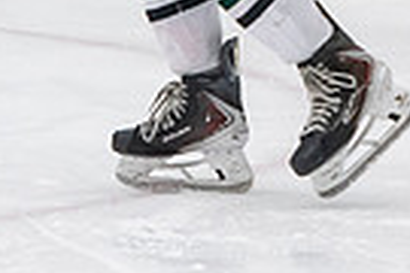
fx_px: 9475
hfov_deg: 2.5
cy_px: -315
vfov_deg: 1.6
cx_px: 216
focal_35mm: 832
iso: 2000
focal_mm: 140
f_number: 3.2
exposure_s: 1/640
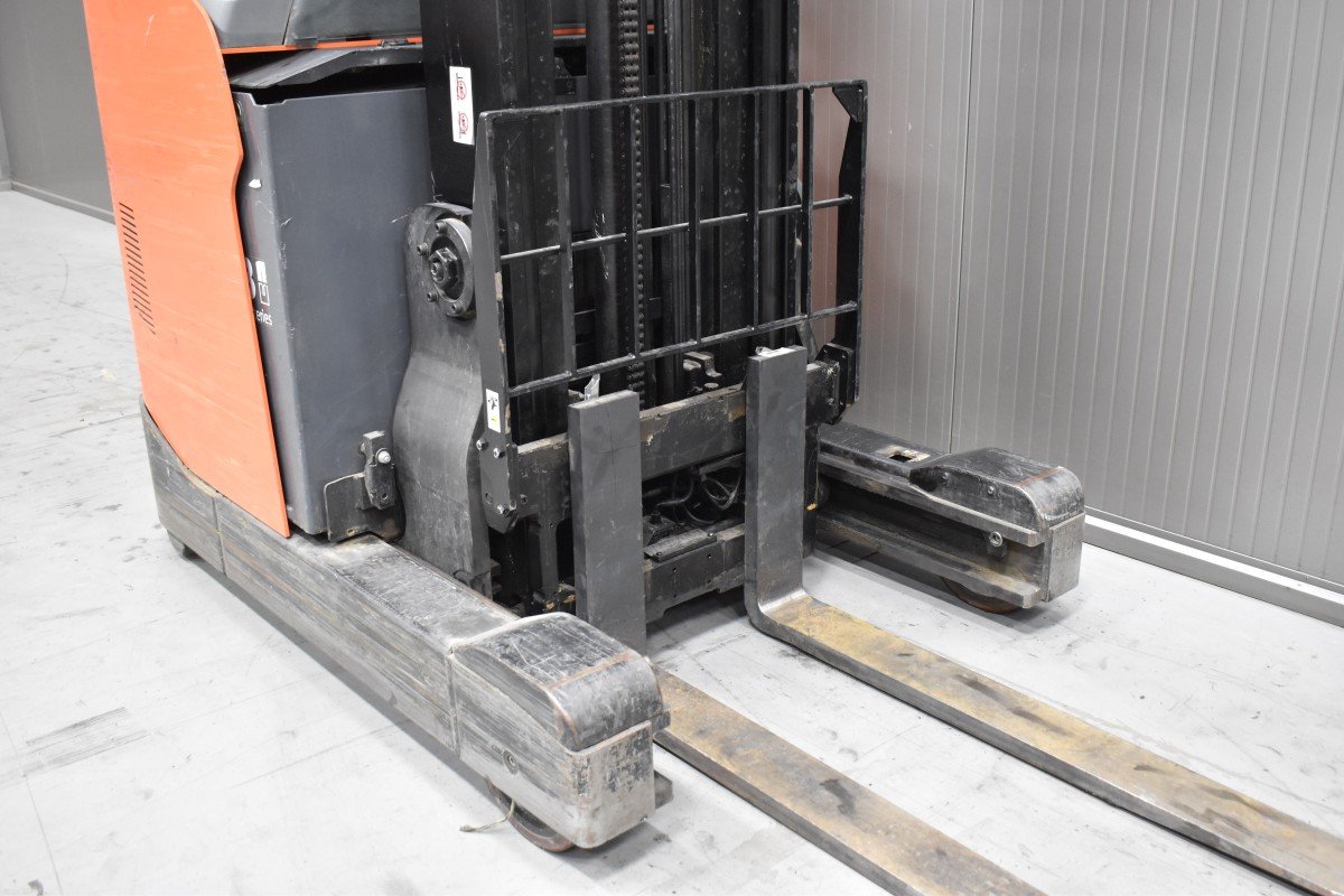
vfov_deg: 38.4
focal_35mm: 34
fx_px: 1288
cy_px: 448
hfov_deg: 55.1
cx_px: 672
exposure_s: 1/25
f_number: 4.5
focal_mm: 23
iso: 1600
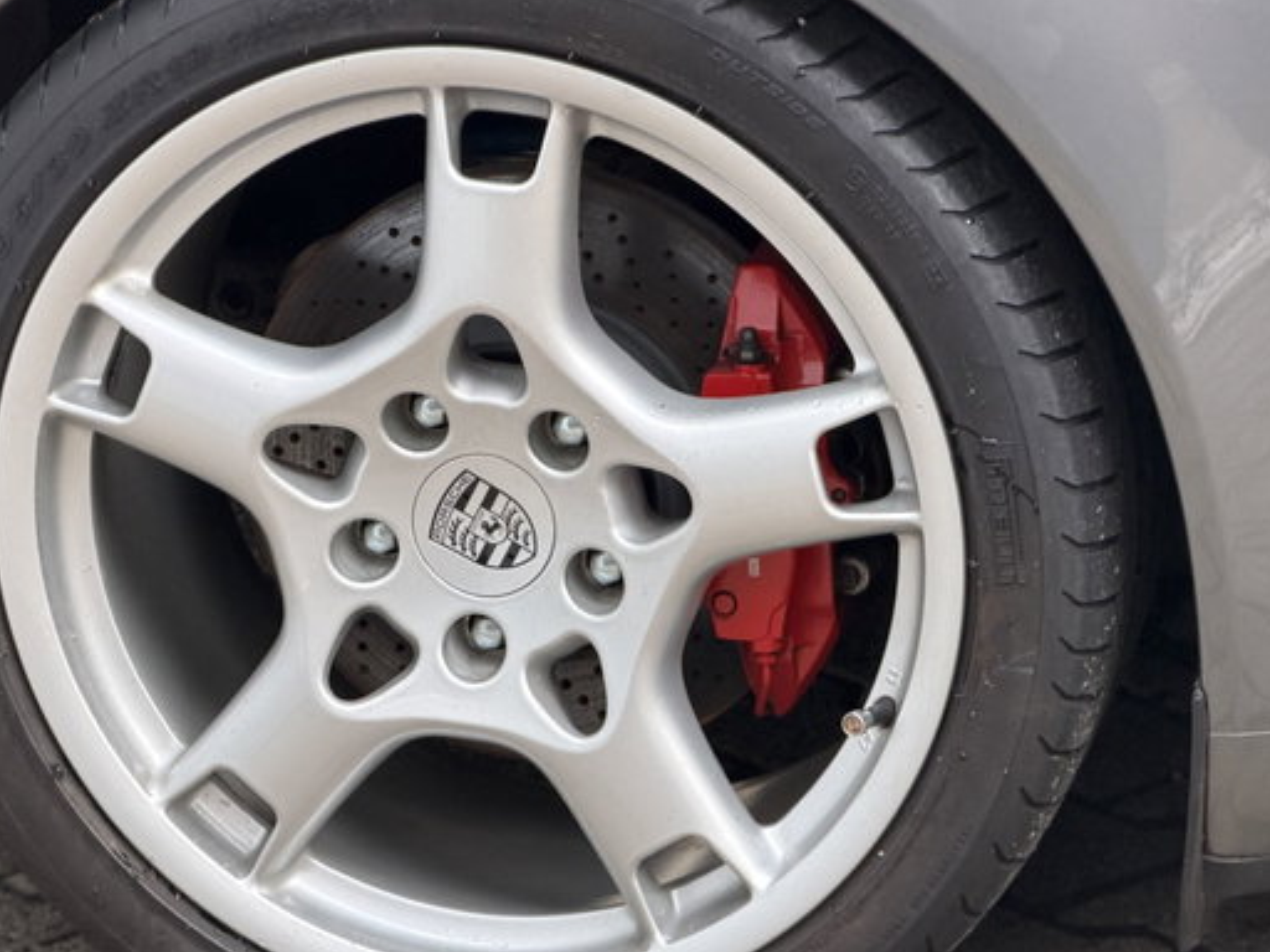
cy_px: 536
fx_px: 5503
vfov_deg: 9.9
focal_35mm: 150
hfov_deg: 13.2
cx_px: 528
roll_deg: +5.5
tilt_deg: -18.5
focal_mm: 16.89
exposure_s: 1/121
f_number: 2.8
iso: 160
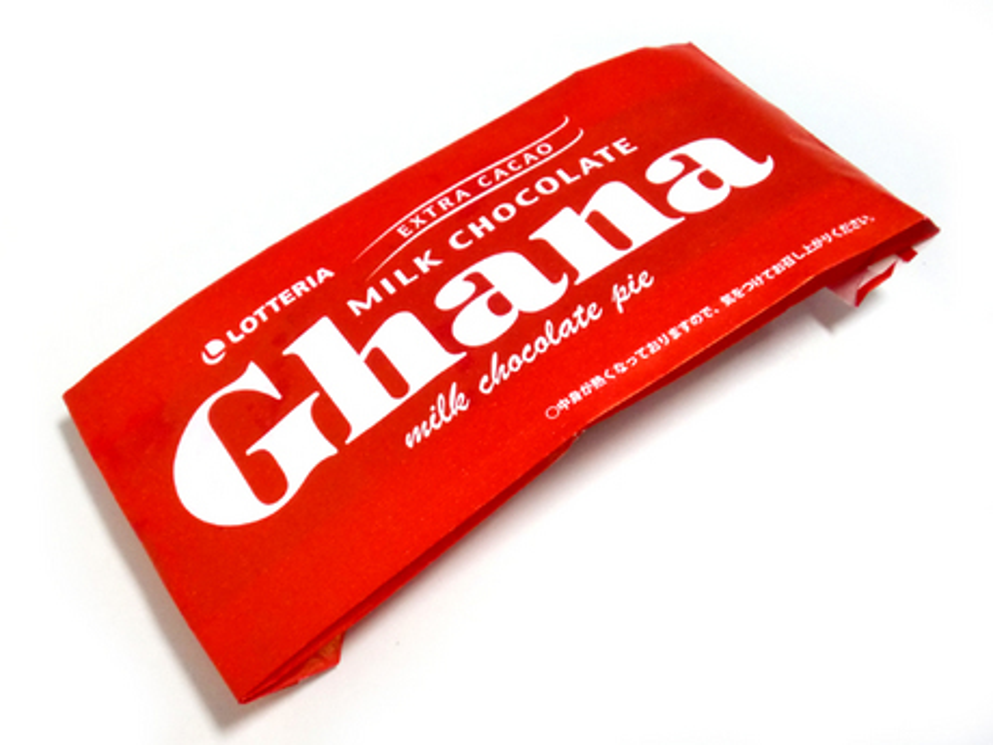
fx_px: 1119
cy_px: 372
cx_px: 496
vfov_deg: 36.8
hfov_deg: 47.9
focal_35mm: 39
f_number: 3.1
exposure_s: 1/30
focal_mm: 6.51
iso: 400
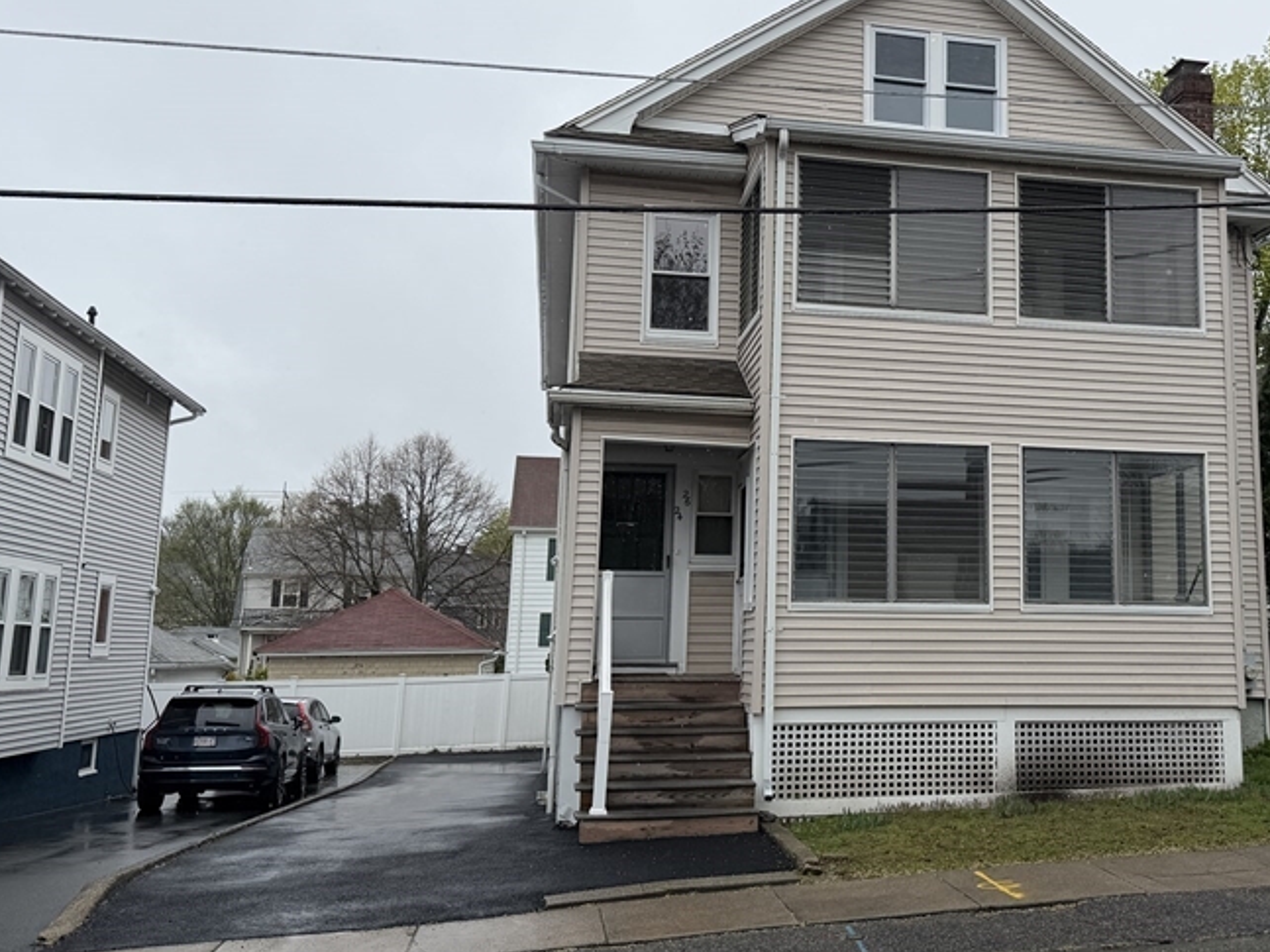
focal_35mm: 38
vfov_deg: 37.6
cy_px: 404
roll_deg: -0.1
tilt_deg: +9.3
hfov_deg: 47.7
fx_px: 1394
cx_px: 897
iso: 80
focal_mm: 6.76
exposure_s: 1/2299
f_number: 1.78
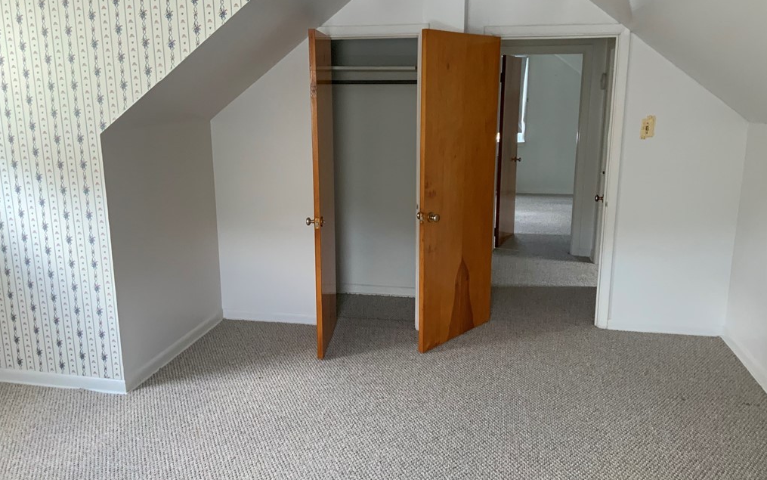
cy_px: 233
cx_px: 385
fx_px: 648
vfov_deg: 40.6
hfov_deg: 61.2
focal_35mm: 31
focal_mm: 3
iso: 160
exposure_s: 1/60
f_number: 1.8
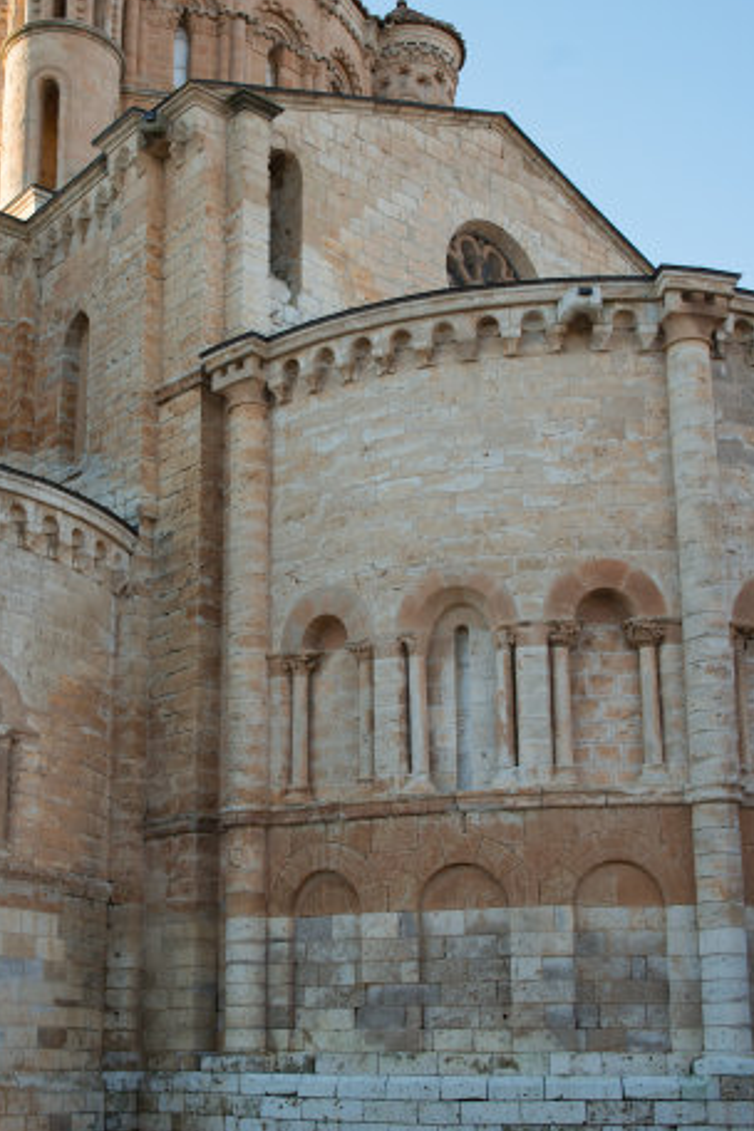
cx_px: 255
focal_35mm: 47
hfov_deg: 28.5
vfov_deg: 41.9
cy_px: 521
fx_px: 1476
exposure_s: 1/160
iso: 200
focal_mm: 35
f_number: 5
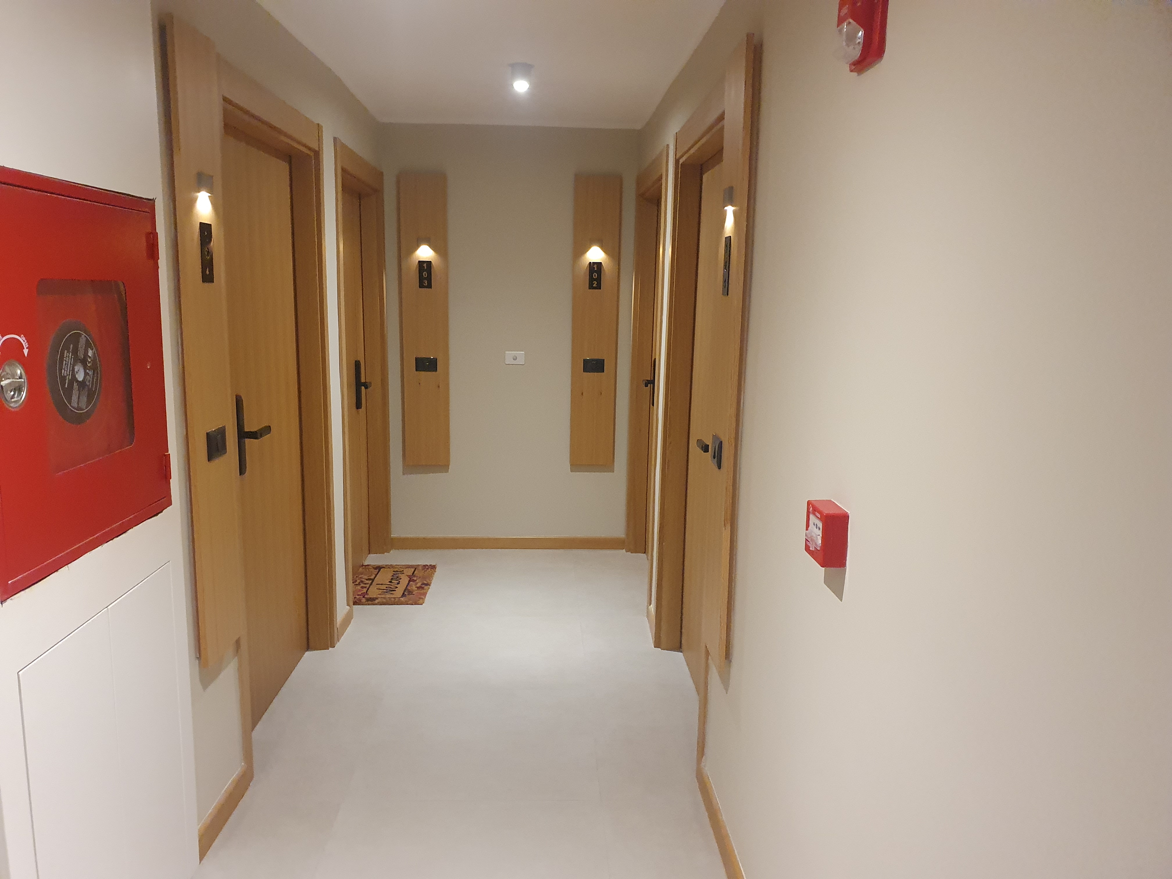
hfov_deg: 67.3
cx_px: 586
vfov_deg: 53.1
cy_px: 440
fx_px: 880
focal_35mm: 26
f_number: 2.4
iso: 640
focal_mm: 4.32
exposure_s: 1/33
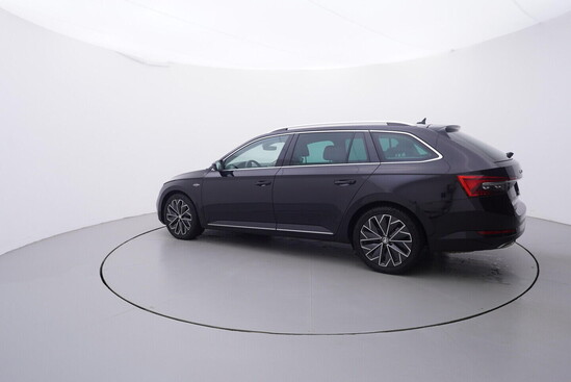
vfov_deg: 56.2
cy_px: 191
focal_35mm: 22
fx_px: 357
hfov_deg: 77.3
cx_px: 286
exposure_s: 1/80
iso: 200
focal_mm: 15
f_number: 5
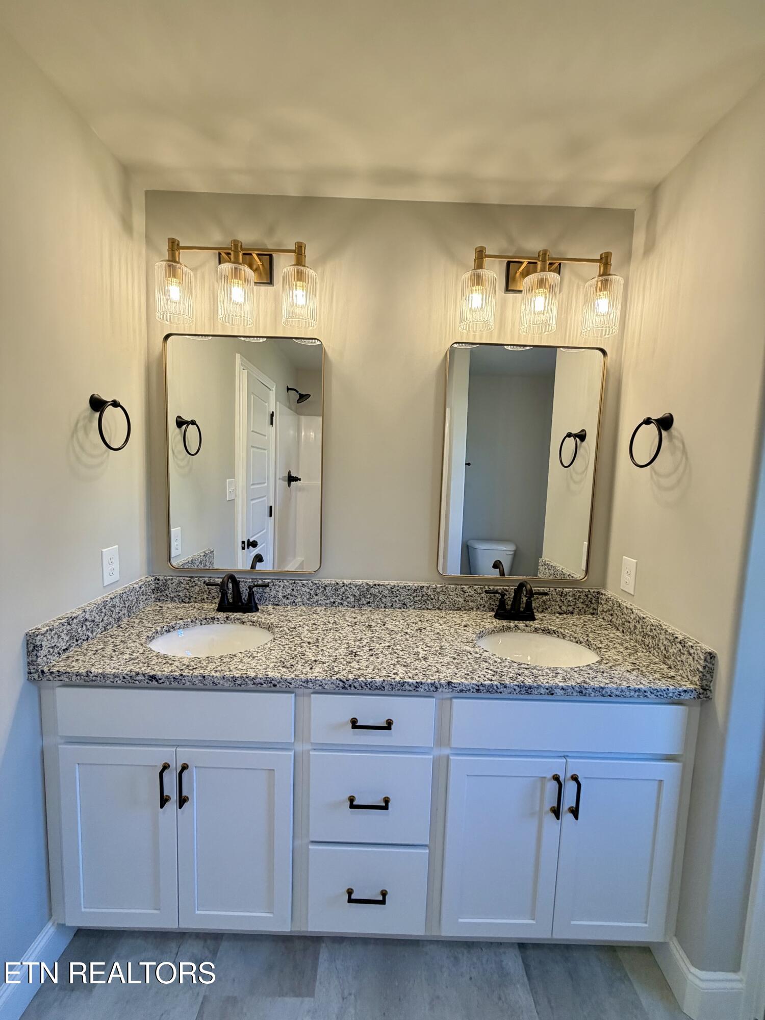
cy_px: 510
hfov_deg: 85.7
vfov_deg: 102.1
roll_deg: -1.8
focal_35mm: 14
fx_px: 413
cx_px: 382
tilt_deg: -5.4
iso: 200
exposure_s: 1/120
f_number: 2.2
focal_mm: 2.22
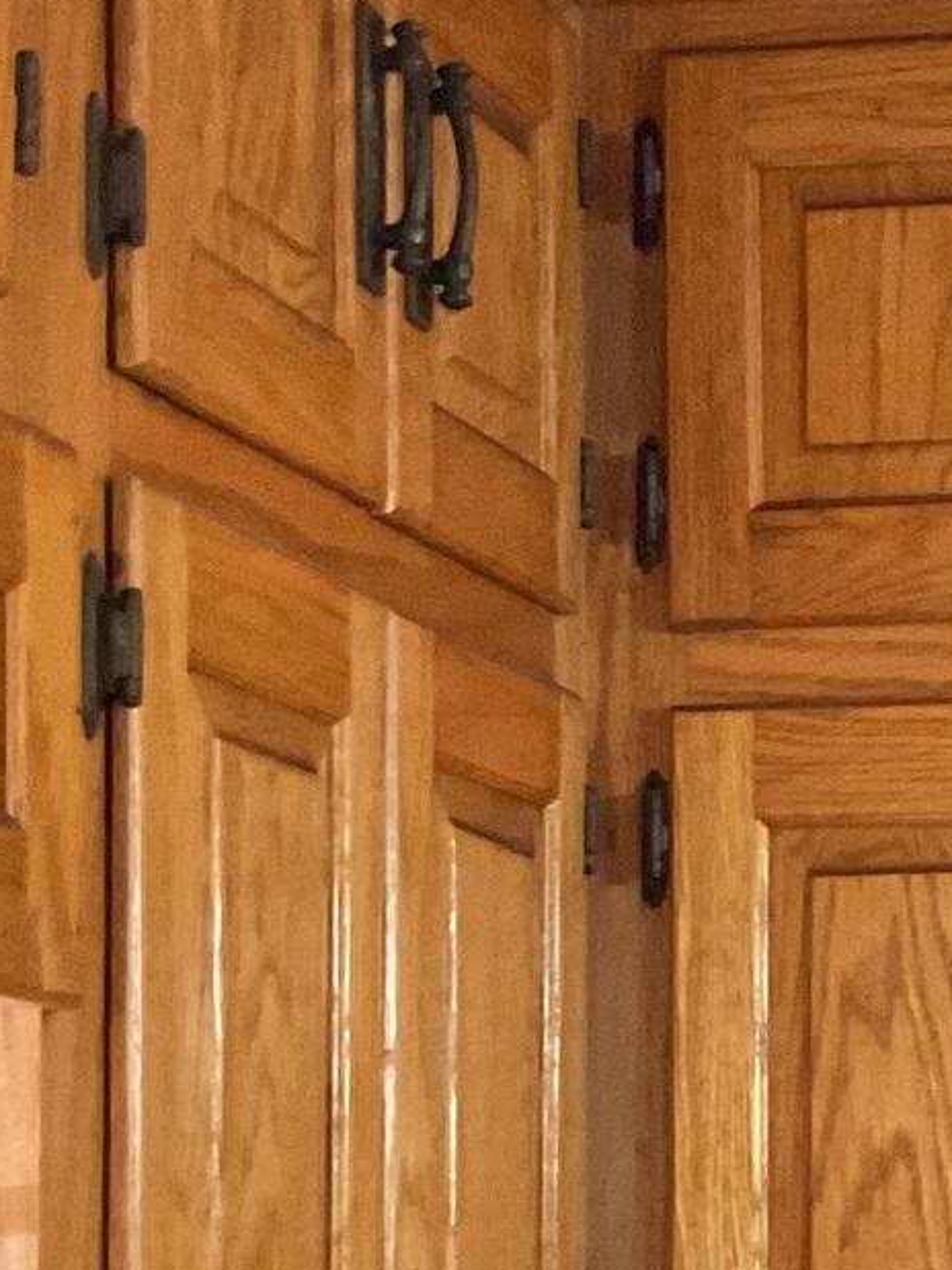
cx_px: 1338
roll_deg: -0.3
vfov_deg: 18.0
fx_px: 3962
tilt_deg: +3.0
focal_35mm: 108
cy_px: 1118
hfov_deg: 13.1
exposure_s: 1/60
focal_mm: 3
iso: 250
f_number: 1.8
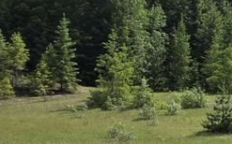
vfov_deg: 12.9
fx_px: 638
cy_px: 109
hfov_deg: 19.0
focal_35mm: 101
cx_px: 309
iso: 80
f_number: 1.7
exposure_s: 1/6809
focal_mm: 6.3
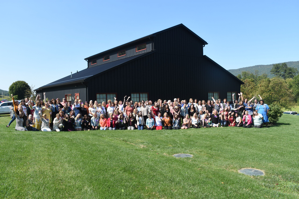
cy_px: 100
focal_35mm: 30
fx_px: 249
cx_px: 150
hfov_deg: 61.9
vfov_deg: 43.6
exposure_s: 1/640
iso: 400
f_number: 9
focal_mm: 20
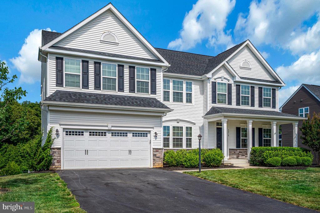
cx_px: 160
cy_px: 106
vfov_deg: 43.5
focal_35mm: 30
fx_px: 266
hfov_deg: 62.0
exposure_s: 1/640
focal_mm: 30
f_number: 9
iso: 100
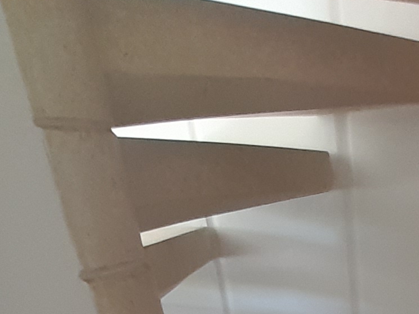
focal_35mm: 45
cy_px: 536
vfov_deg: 22.4
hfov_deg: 37.9
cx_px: 410
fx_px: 545
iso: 200
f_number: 2.2
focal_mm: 1.13
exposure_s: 1/33
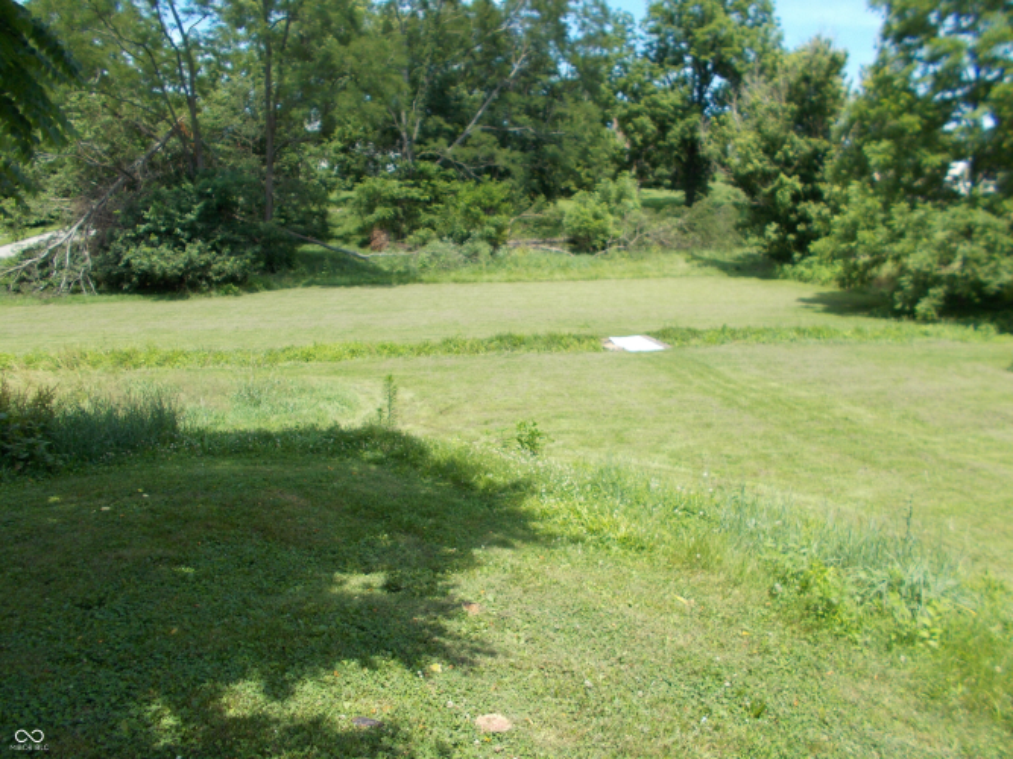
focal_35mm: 26
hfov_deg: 67.3
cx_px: 506
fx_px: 761
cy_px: 380
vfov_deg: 53.0
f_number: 3.2
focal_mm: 4.6
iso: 80
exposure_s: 1/400
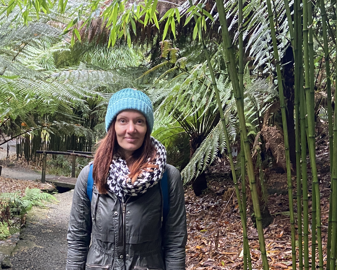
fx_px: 489
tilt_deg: -12.1
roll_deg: -2.6
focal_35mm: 49
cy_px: 208
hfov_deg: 37.8
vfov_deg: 30.3
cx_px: 130
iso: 500
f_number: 1.8
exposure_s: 1/60
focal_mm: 4.25
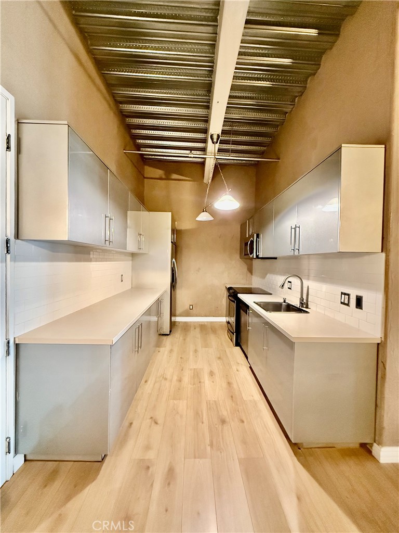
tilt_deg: -0.5
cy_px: 266
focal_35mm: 14
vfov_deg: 102.1
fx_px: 215
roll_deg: -0.8
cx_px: 200
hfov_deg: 85.7
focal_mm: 2.22
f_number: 2.2
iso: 1250
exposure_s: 1/60
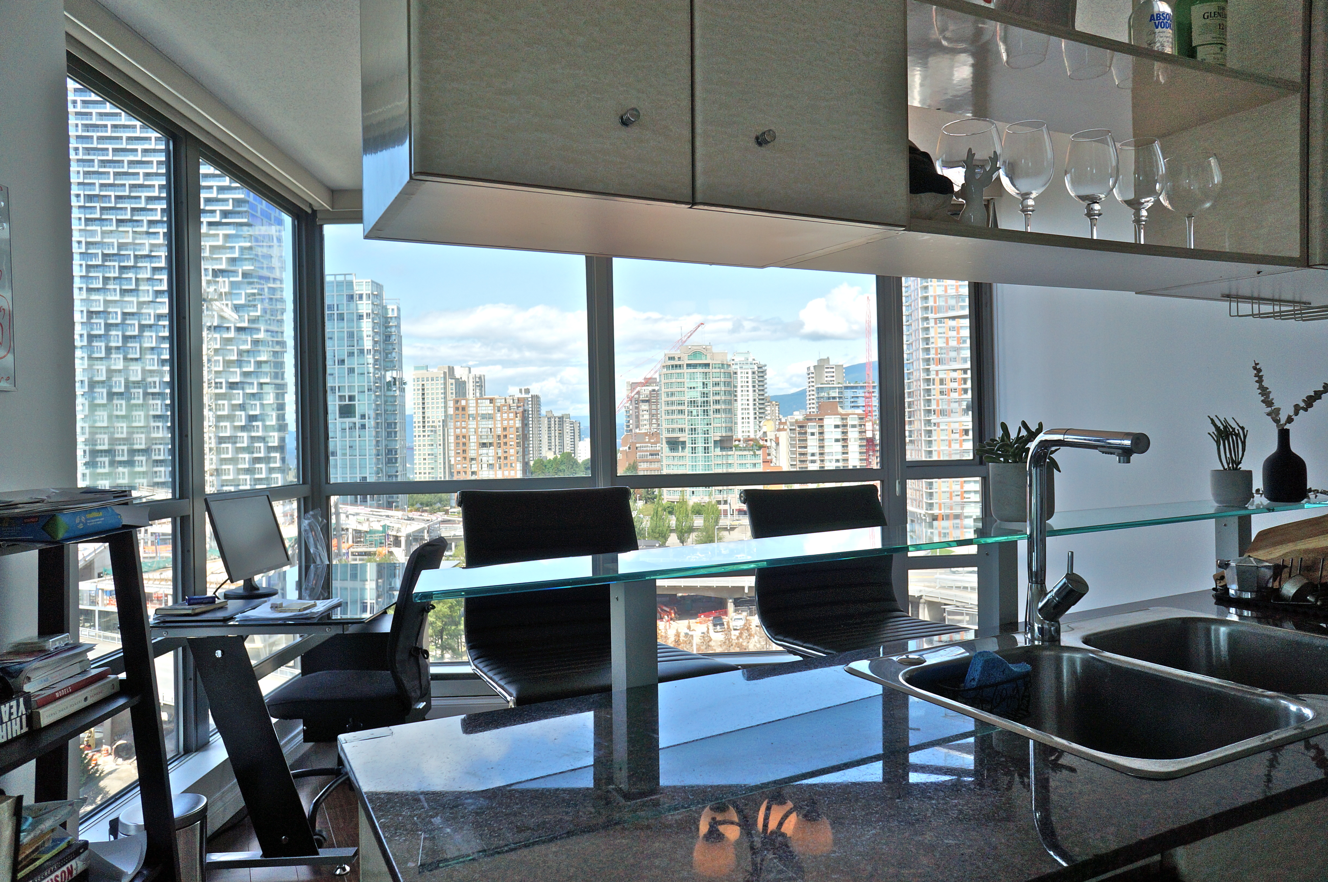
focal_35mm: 24
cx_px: 664
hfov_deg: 73.8
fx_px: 884
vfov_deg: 53.0
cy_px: 441
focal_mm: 16
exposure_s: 1/400
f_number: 8
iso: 200
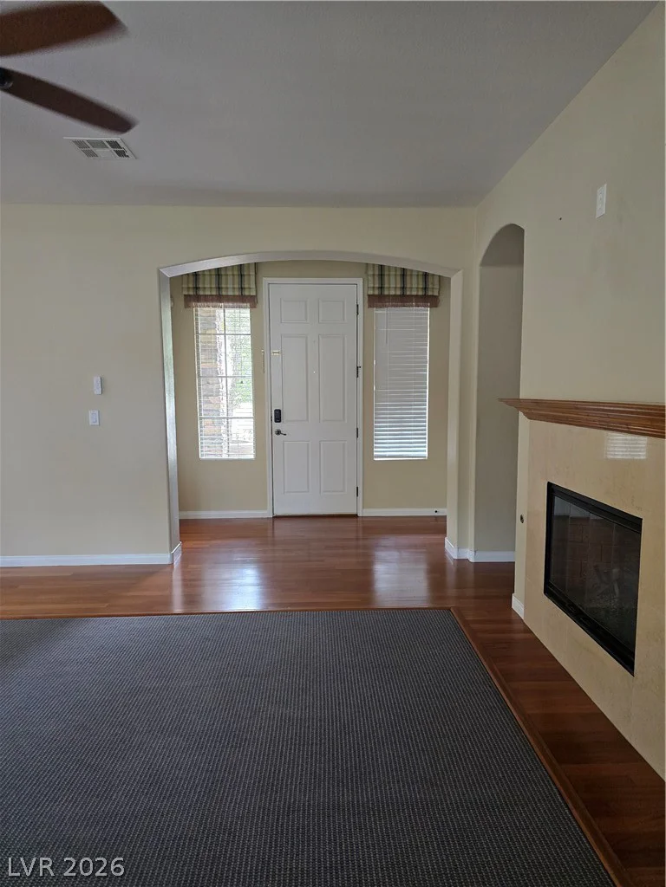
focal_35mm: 23
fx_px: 590
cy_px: 444
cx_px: 333
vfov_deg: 73.9
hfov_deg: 58.9
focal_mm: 6.3
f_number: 1.7
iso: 500
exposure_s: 1/120
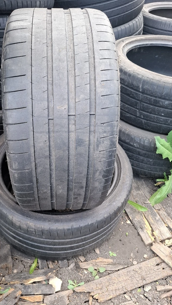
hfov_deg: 43.9
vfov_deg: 71.9
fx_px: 211
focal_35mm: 26
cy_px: 158
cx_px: 59
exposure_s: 1/100
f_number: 1.8
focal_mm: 5.54
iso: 80
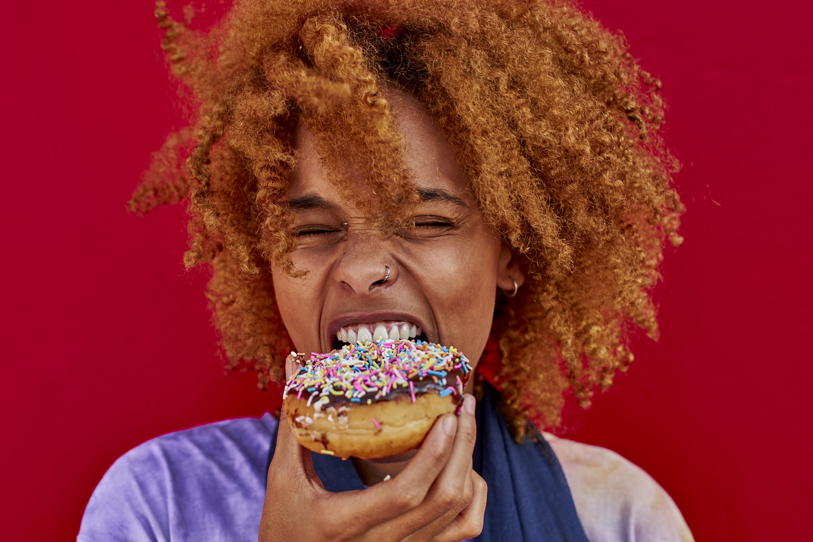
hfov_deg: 39.6
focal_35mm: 50
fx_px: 1129
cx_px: 406
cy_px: 271
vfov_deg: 27.0
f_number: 4.5
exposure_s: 1/160
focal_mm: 50
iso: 80
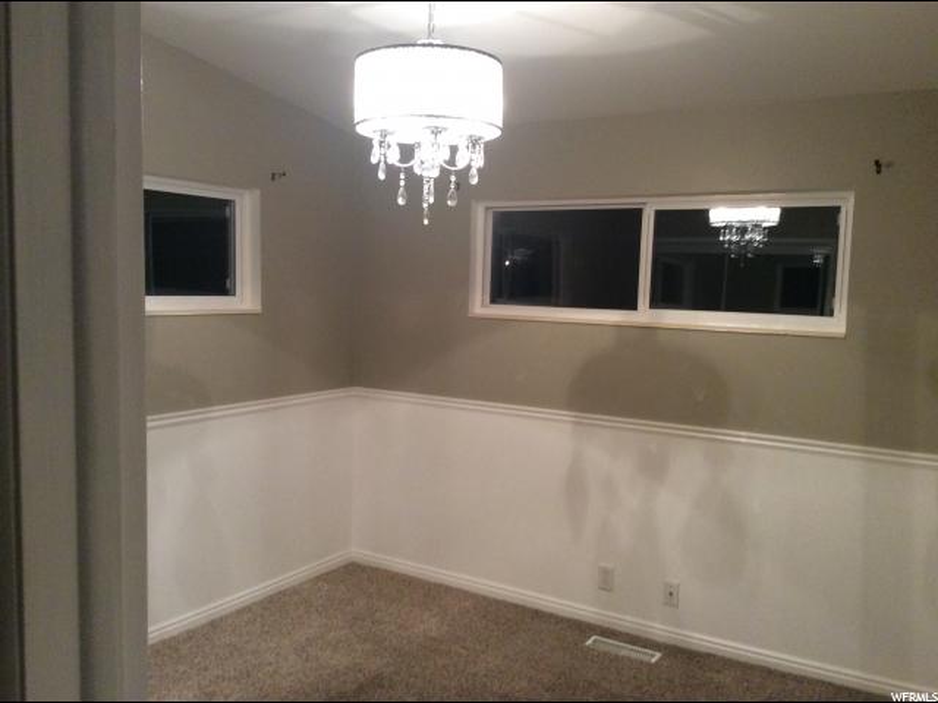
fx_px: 867
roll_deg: -1.3
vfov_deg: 44.2
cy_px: 352
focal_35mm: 32
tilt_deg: -7.5
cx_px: 469
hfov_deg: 56.8
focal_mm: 3.3
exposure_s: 1/24
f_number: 2.4
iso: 200
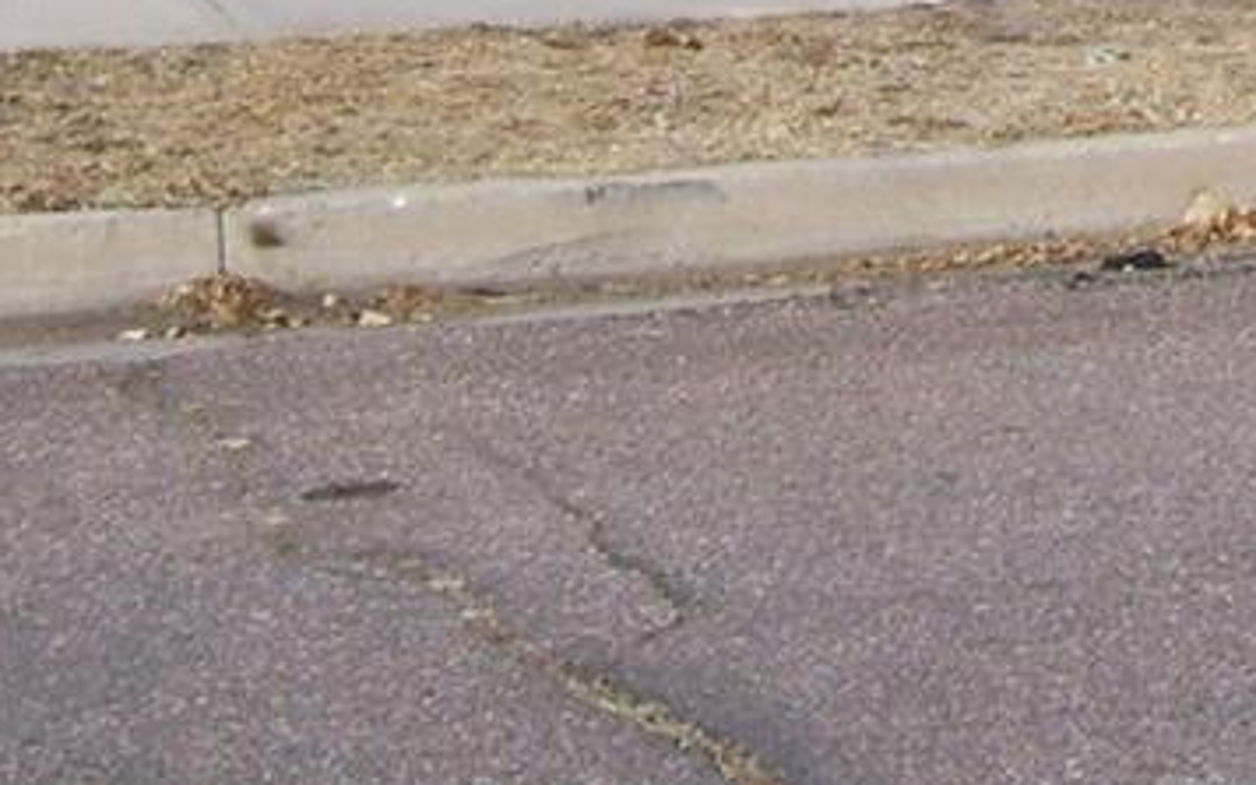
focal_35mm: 154
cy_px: -982
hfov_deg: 13.4
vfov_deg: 8.0
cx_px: 1288
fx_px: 5271
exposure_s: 1/500
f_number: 4.8
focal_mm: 6
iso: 80
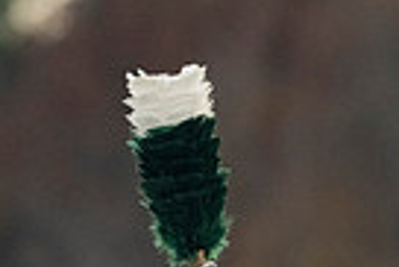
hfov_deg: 2.8
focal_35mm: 748
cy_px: 486
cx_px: 182
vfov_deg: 1.8
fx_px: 8299
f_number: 4.5
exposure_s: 1/3200
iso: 5000
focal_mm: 175
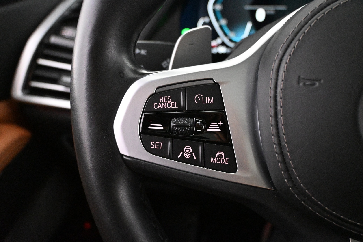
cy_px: 121
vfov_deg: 41.7
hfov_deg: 59.5
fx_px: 318
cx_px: 182
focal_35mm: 32
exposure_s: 1/60
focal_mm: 21
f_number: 4
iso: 9000
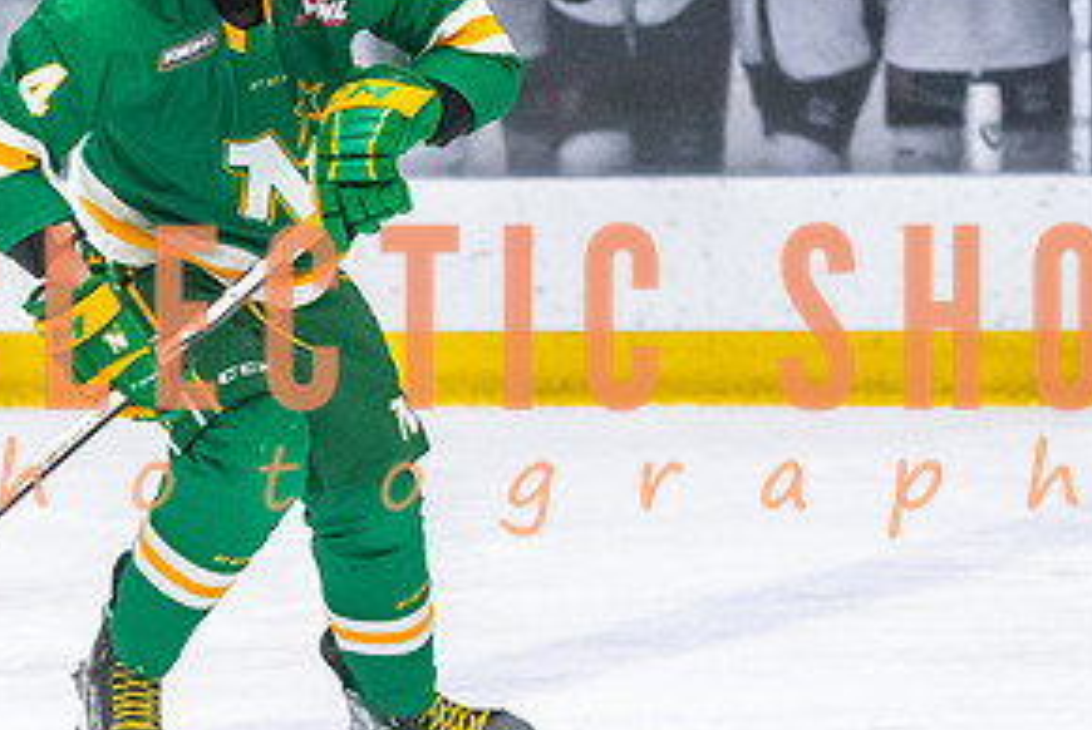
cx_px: 279
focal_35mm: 383
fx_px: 11629
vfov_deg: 3.6
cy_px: 230
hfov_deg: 5.4
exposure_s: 1/800
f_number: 2.8
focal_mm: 98
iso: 4000
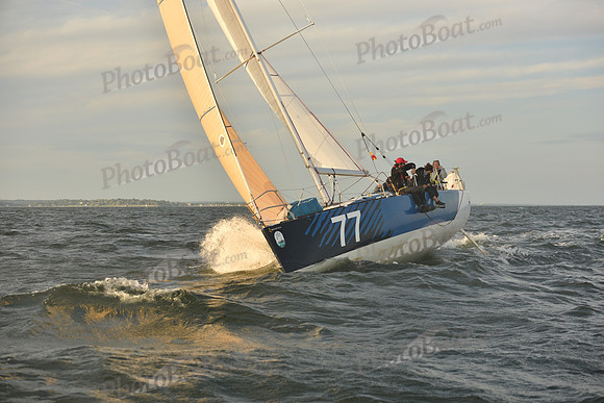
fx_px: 1175
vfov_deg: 19.5
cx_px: 302
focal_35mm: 70
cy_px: 202
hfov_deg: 28.8
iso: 250
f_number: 5
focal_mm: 70
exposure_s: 1/640
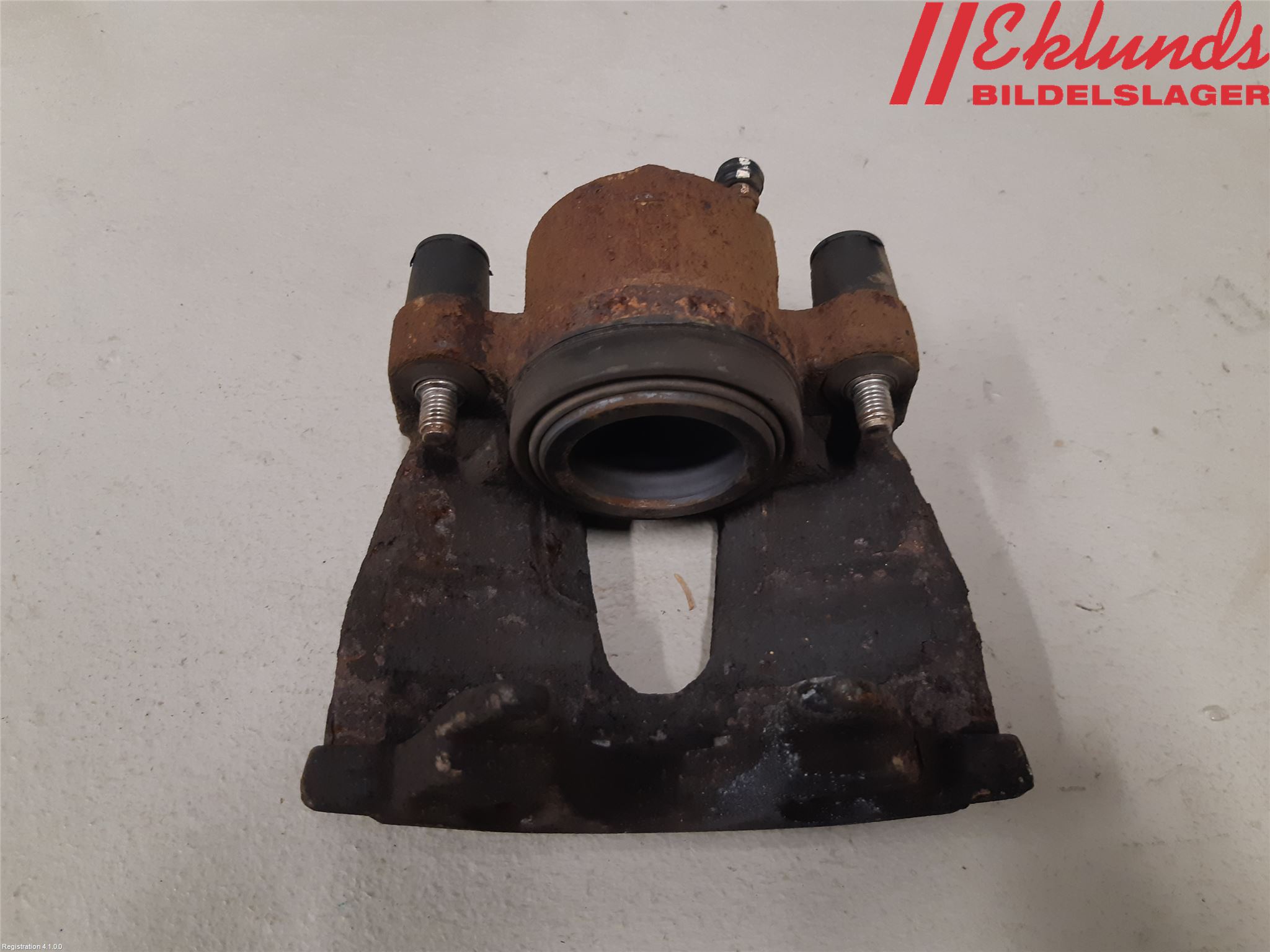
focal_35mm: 26
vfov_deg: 53.1
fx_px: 954
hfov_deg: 67.3
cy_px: 476
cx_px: 635
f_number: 1.7
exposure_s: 1/50
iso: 160
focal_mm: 3.93
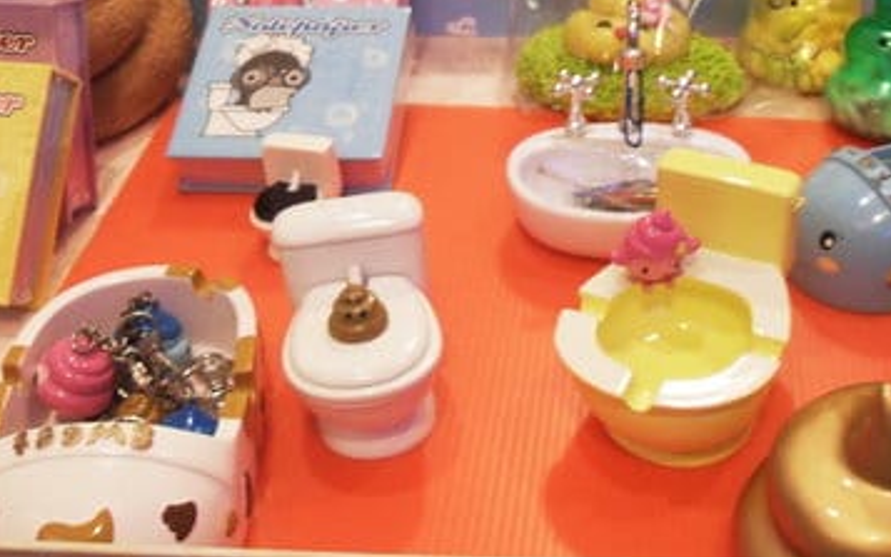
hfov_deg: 38.5
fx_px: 1262
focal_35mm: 52
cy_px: 226
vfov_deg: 24.8
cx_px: 577
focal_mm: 6.2
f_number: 2.8
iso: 200
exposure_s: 1/45
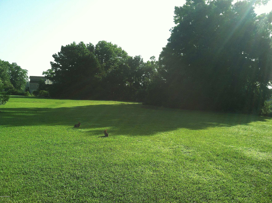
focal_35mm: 35
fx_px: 275
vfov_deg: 40.6
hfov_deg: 52.7
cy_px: 102
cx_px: 136
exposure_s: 1/938
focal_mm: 3.85
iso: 80
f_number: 2.8
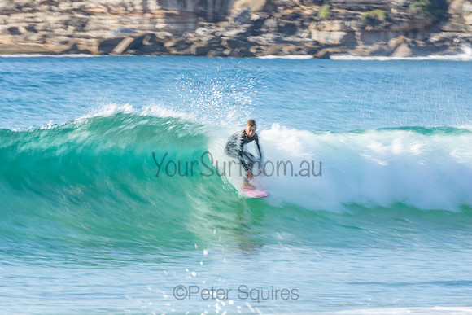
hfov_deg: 3.4
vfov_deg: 2.3
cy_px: 158
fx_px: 7868
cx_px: 236
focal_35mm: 600
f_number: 18
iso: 100
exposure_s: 1/30
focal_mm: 400
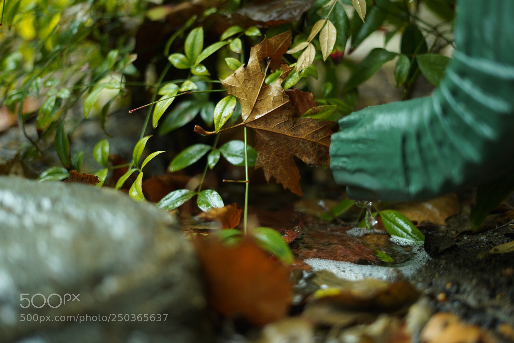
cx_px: 257
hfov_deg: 39.6
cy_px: 172
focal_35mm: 50
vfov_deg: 27.0
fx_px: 714
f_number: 1.8
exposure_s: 1/200
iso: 200
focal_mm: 50
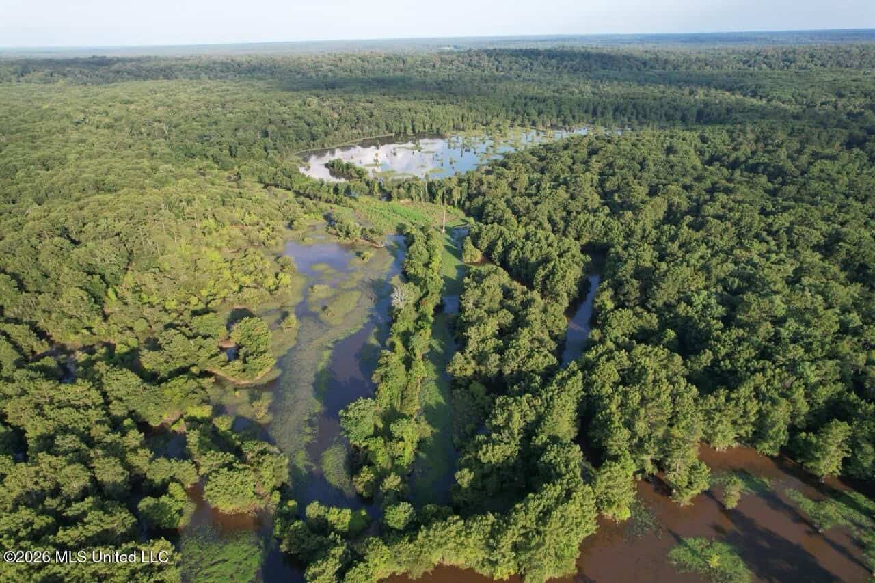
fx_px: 535
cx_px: 438
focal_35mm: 22
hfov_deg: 78.6
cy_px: 292
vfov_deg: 57.2
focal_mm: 8.4
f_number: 2.8
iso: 130
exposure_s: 1/725
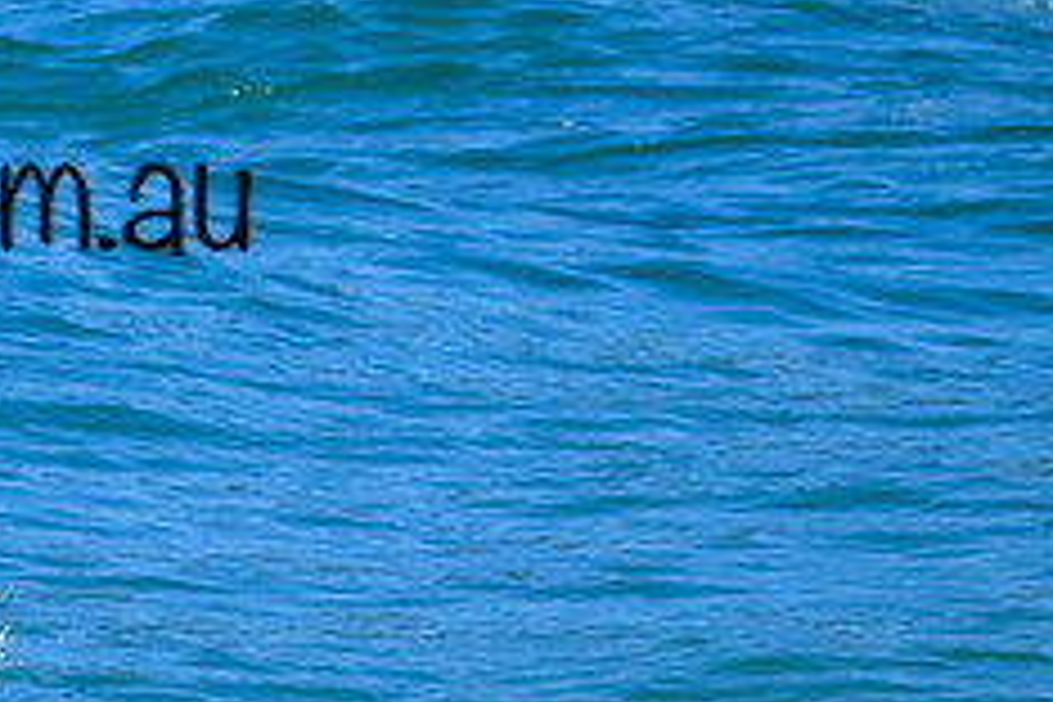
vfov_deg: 0.7
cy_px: 146
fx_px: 58115
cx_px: -225
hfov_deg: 1.0
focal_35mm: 1987
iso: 4500
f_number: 11
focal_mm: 800
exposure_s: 1/2000
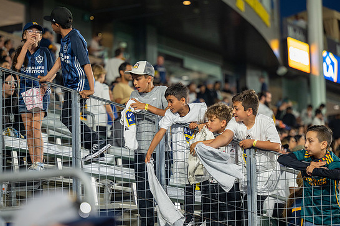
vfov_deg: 9.6
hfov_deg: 14.5
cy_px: 118
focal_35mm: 142
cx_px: 174
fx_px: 1340
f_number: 2.8
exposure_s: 1/250
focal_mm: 125
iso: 1600
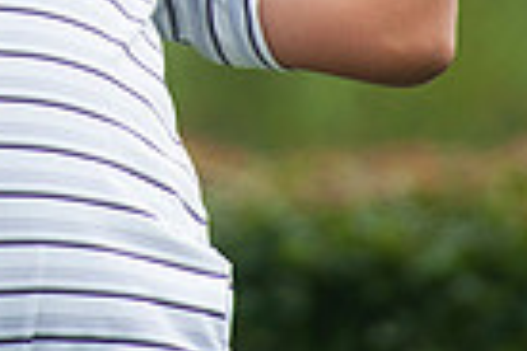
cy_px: -370
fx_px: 36858
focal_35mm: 2518
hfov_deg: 0.8
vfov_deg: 0.5
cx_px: -172
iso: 800
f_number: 5.6
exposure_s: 1/1600
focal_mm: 600
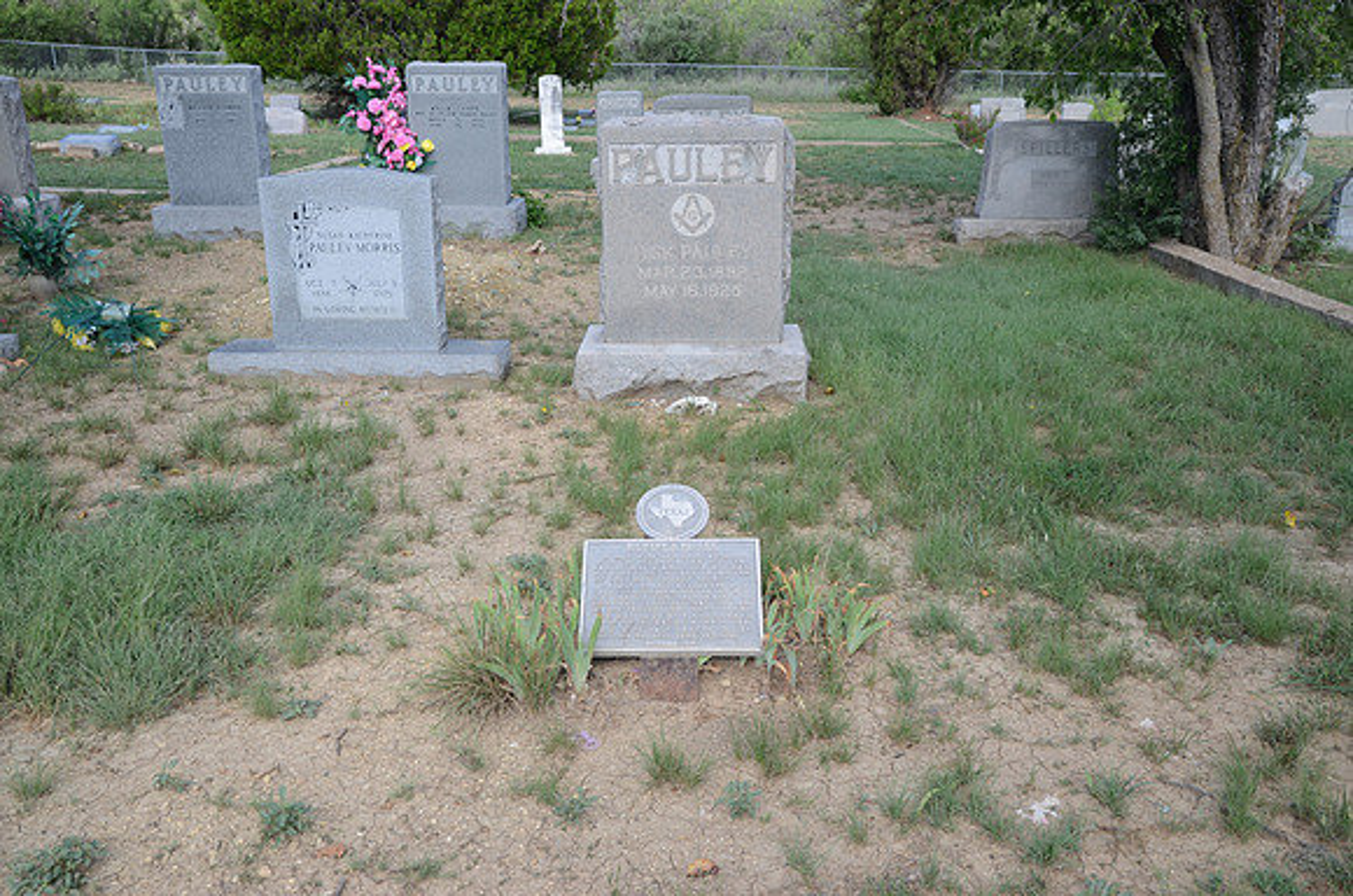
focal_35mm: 32
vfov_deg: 41.5
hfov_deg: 59.6
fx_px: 1181
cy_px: 448
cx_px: 676
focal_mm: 21
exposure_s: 1/250
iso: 100
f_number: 5.6
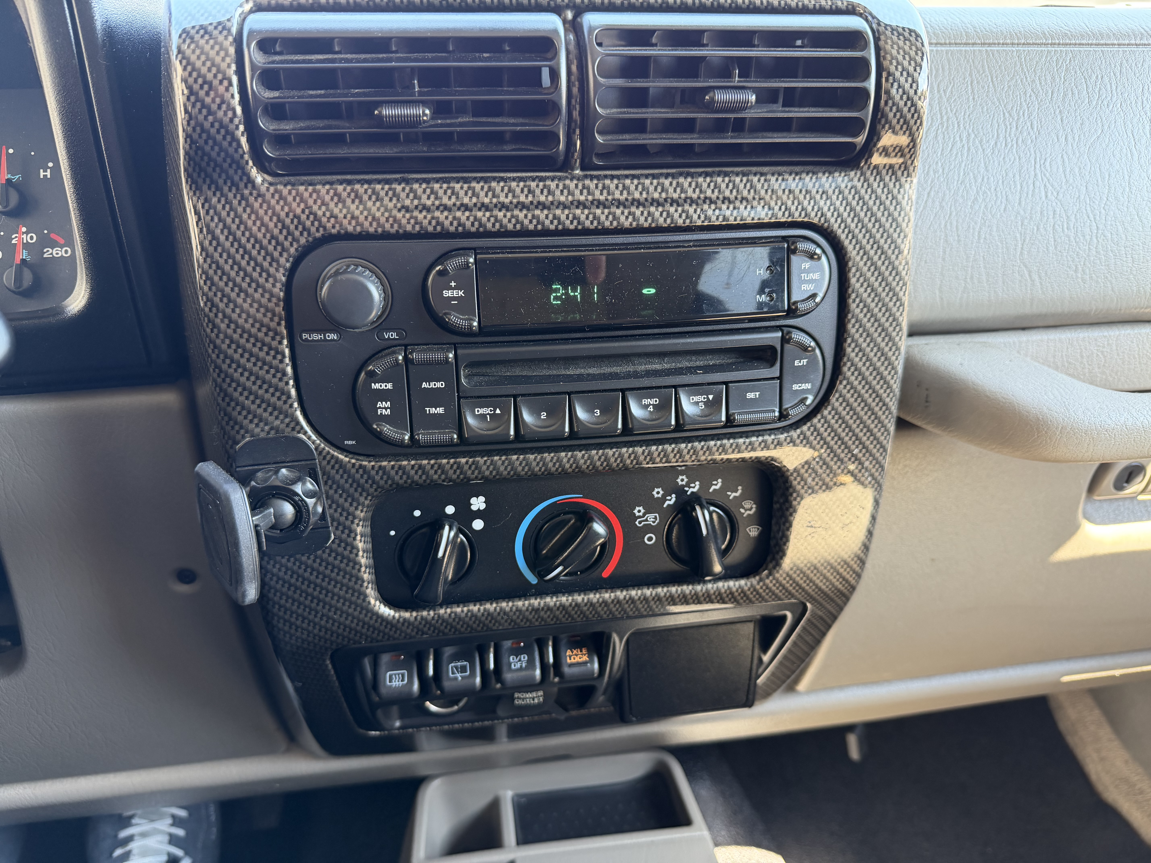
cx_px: 576
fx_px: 798
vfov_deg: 56.8
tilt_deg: -21.6
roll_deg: +2.9
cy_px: 432
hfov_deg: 71.6
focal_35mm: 24
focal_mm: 6.76
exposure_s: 1/81
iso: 200
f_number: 1.78
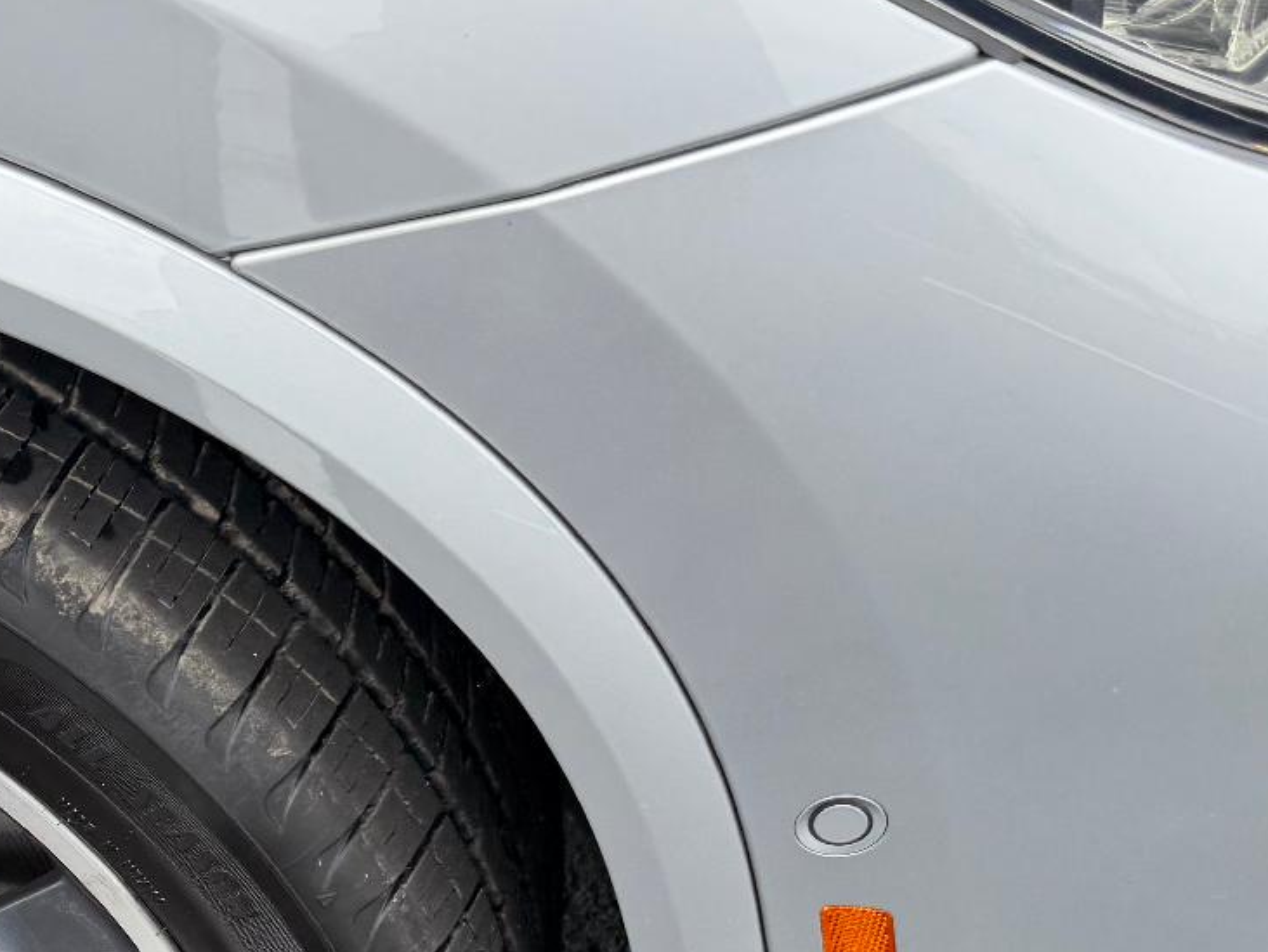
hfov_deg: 29.1
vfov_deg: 22.3
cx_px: 59
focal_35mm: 63
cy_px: 983
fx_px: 2309
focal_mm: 6.76
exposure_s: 1/1075
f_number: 1.78
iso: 100
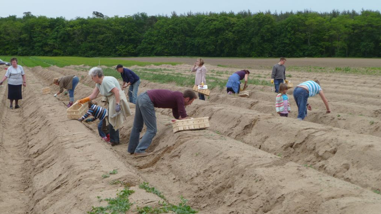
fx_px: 737
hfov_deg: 29.0
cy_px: 103
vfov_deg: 16.5
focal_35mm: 73
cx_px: 192
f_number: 4.2
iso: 80
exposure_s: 1/125
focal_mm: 11.7
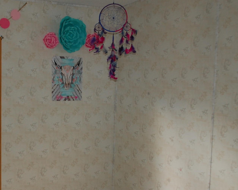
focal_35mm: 67
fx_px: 472
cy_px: 125
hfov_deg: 27.7
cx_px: 45
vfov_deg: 22.7
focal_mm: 20
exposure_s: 1/160
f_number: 3.8
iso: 400
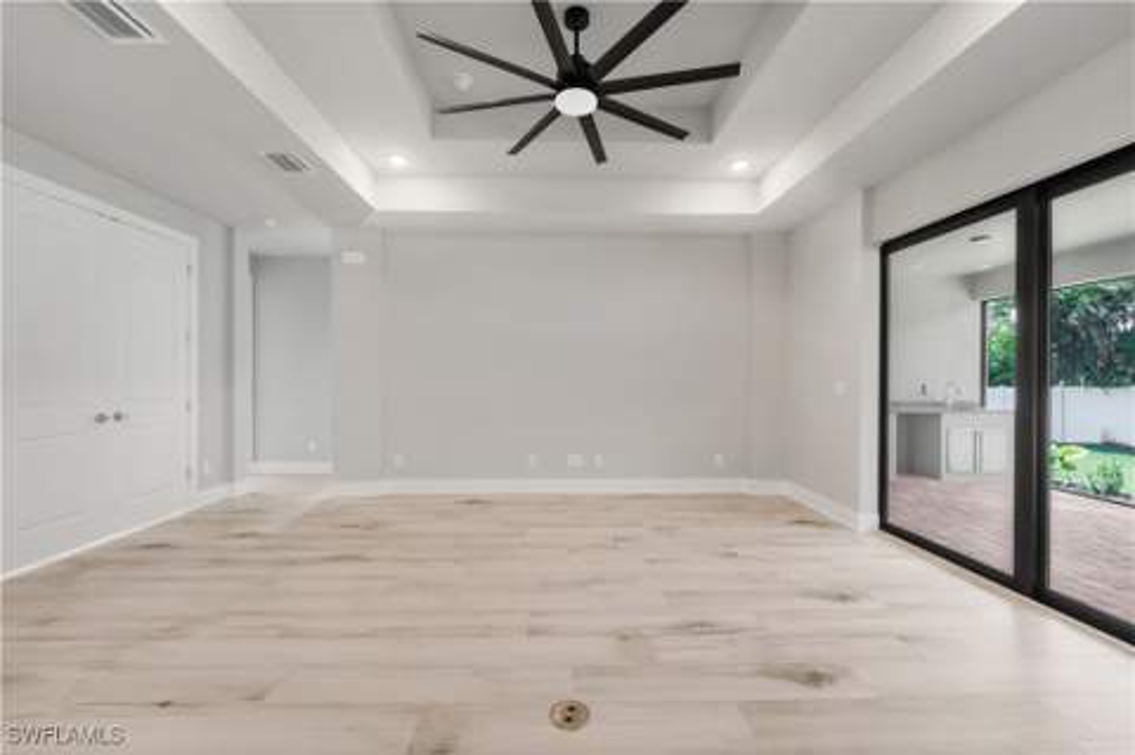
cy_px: 378
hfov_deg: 104.3
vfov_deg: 81.1
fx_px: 441
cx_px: 568
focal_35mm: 14
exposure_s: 1/8
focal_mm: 14
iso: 250
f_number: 8
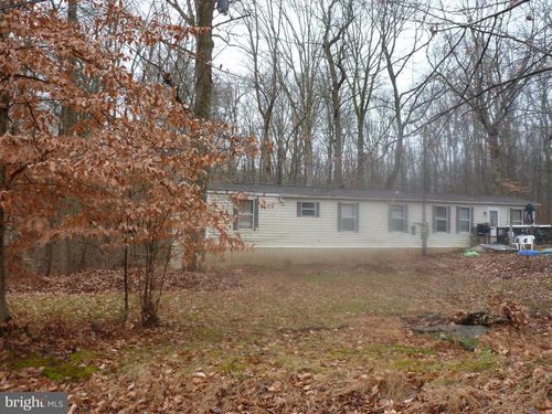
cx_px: 276
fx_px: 718
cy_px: 207
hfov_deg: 42.1
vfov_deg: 32.2
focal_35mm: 45
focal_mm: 8
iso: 200
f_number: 4
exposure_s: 1/60
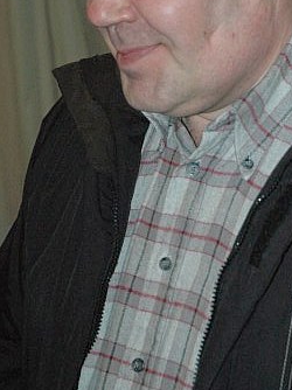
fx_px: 1464
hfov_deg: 11.4
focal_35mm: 130
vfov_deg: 15.1
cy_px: 65
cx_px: 176
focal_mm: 50
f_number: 5
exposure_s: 1/60
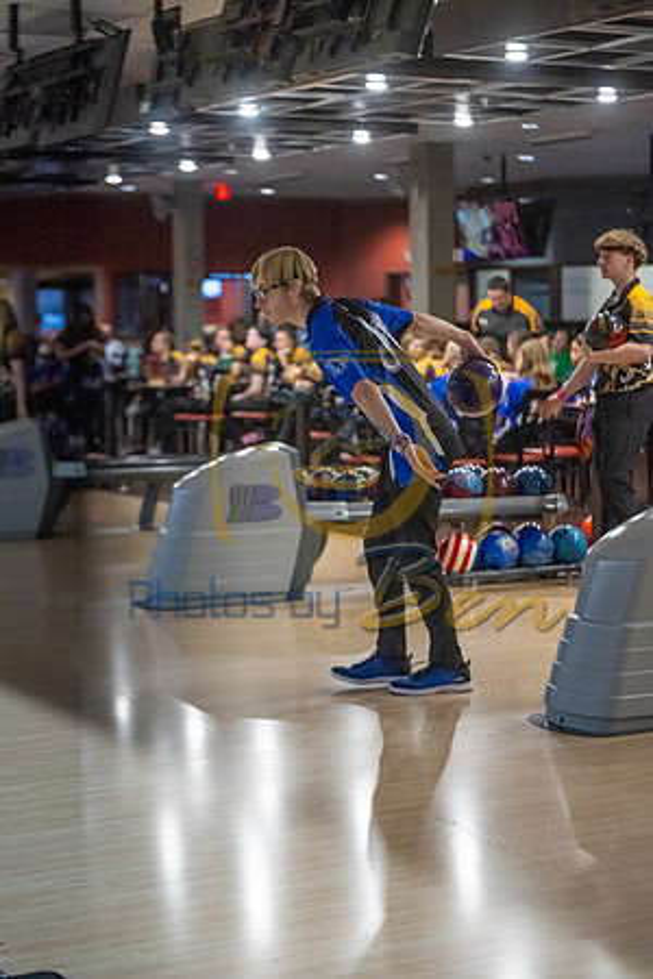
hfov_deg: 18.4
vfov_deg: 27.3
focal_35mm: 74
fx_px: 2013
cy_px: 490
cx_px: 326
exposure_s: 1/1000
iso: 4000
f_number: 2.8
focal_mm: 74
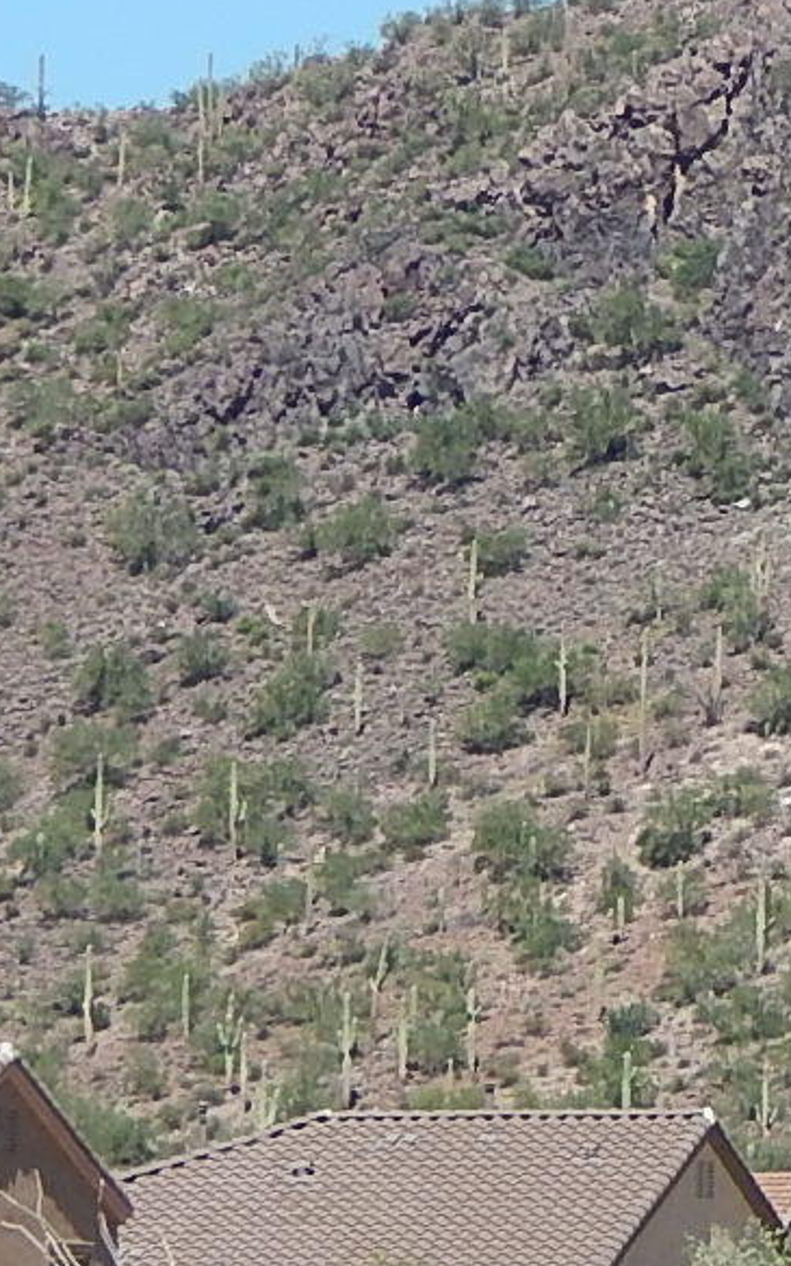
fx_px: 16349
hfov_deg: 2.7
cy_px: 518
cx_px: 1877
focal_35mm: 474
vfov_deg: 4.4
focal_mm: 20.5
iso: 125
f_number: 4.6
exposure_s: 1/800
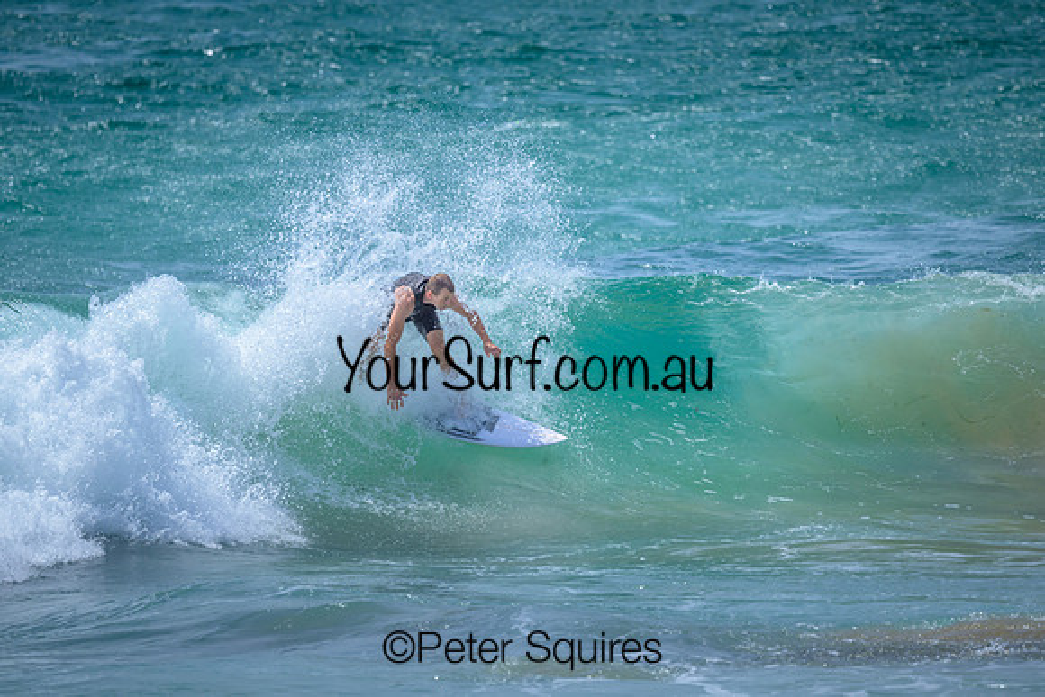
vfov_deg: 1.7
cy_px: 348
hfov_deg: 2.6
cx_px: 522
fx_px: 23227
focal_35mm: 800
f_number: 6.3
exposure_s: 1/3200
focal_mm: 800
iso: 800
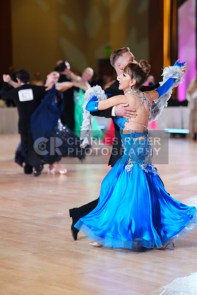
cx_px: 98
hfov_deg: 10.6
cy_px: 148
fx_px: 1058
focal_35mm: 129
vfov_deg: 15.9
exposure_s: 1/400
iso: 2000
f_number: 2.8
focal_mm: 129
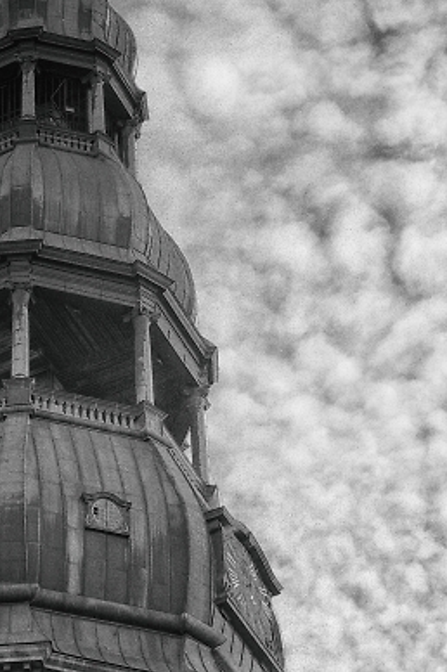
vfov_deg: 15.3
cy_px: 334
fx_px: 2500
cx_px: 55
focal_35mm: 134
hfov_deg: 10.2
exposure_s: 1/160
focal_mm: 35
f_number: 5.6
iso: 100
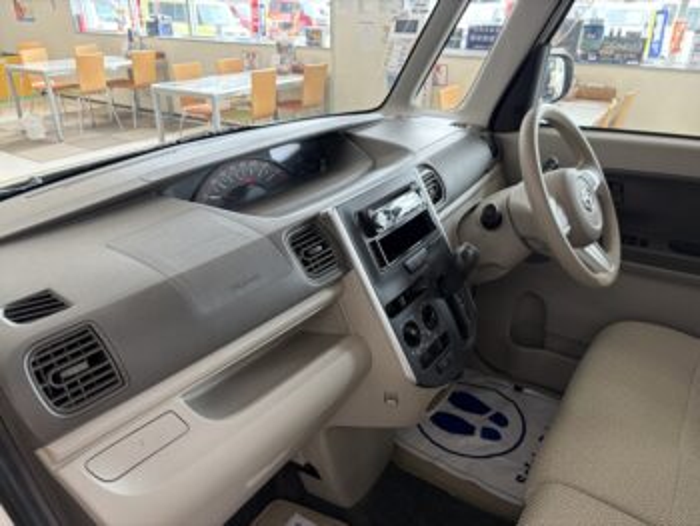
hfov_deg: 67.3
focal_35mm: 26
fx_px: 526
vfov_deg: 53.1
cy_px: 263
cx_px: 350
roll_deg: +0.1
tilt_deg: -24.0
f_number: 1.6
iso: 125
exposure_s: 1/103
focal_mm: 5.96
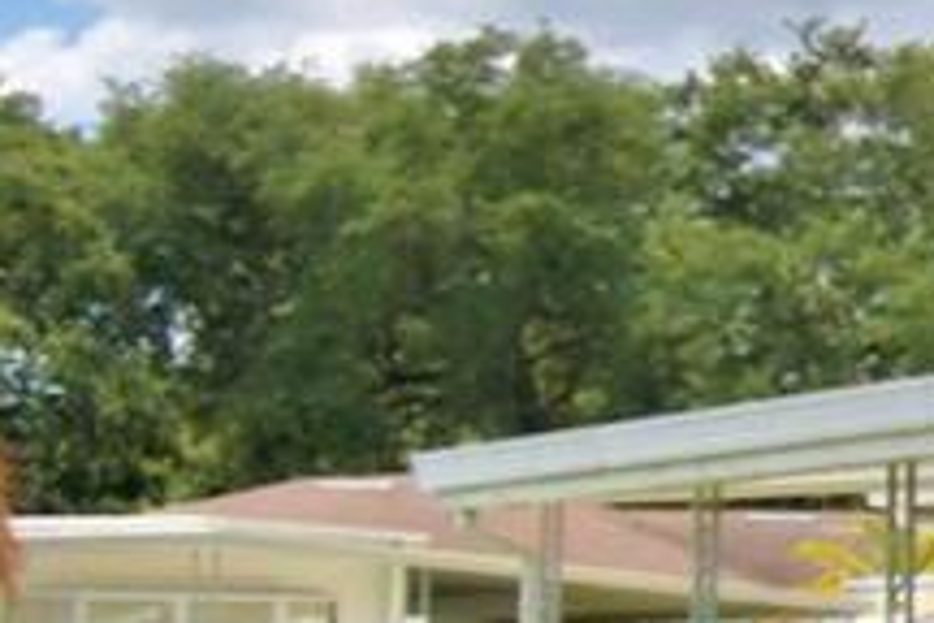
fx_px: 2880
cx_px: 3105
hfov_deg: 10.1
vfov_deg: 12.3
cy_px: 554
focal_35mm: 111
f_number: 4.5
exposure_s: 1/1600
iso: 100
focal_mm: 10
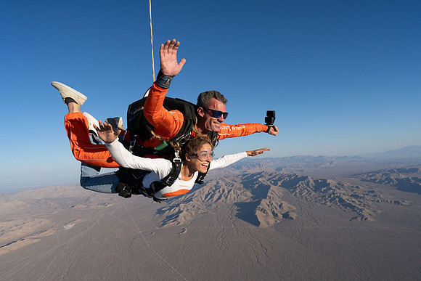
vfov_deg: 53.2
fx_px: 281
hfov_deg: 73.7
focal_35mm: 24
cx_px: 210
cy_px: 140
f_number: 9
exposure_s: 1/2000
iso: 800
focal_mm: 24
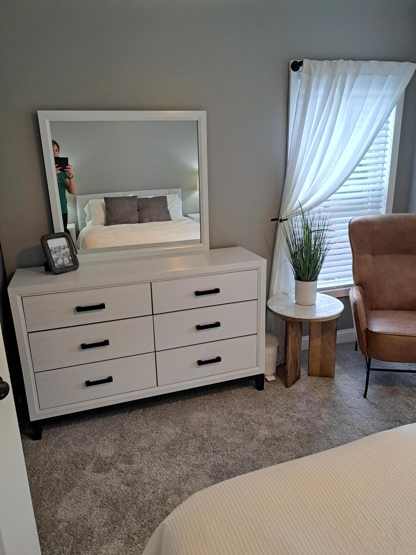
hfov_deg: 56.8
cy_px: 278
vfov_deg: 71.6
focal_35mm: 24
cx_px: 208
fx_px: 385
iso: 100
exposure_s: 1/60
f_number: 1.8
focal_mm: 5.23
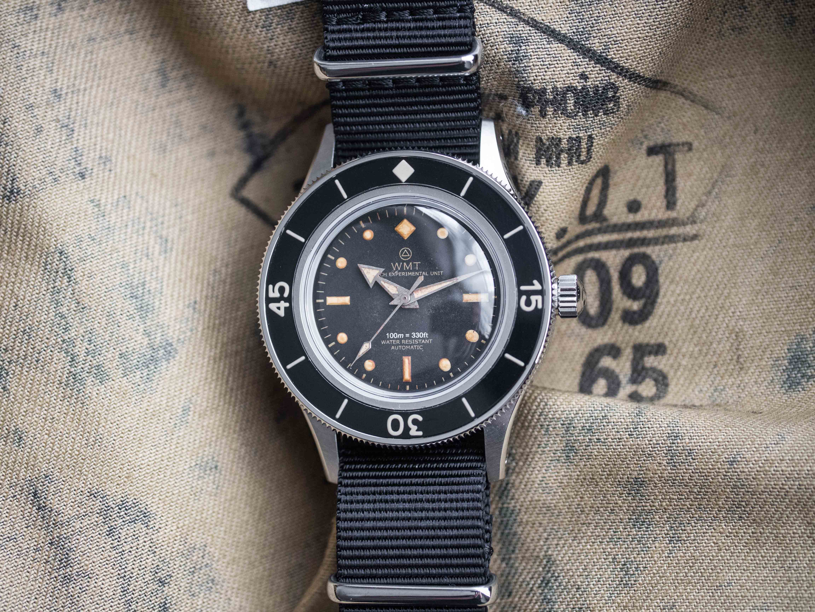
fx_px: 2119
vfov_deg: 16.4
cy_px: 306
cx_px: 408
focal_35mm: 90
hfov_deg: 21.8
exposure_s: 1/160
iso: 800
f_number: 3.2
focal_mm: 45
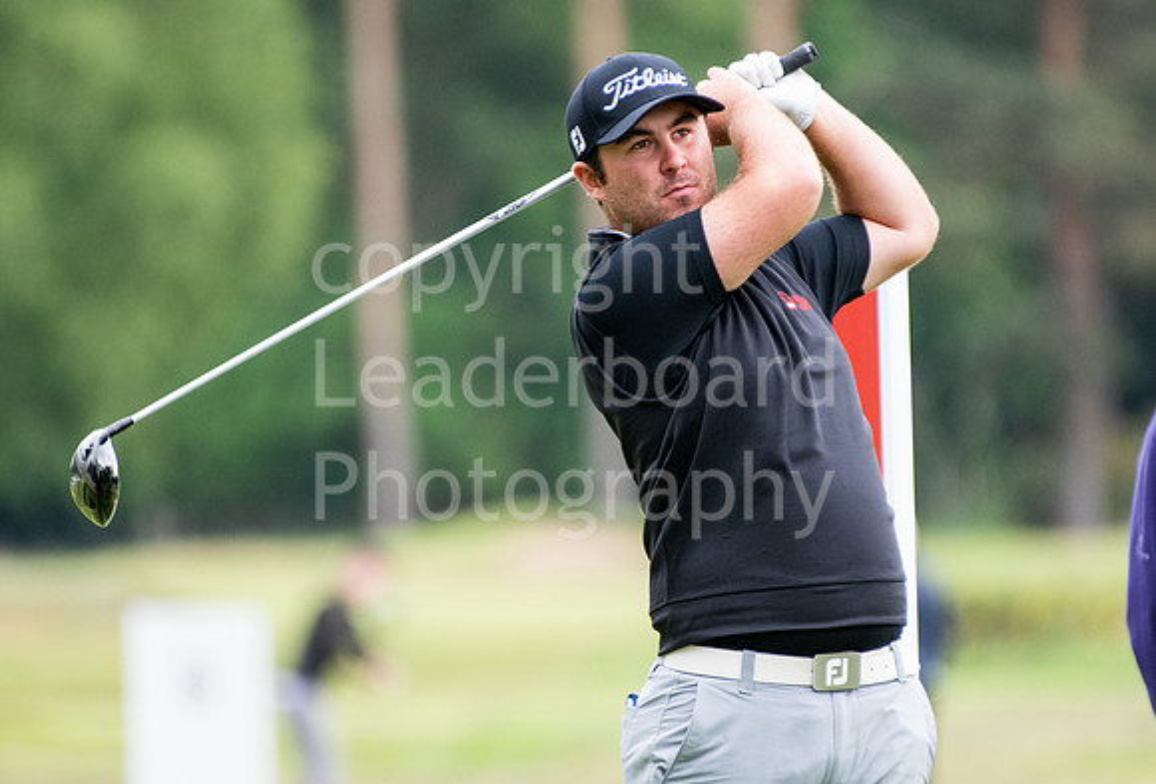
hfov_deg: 2.4
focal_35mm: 860
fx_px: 27762
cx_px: 572
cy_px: 382
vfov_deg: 1.6
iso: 2000
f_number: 5.6
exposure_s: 1/800
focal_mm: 480
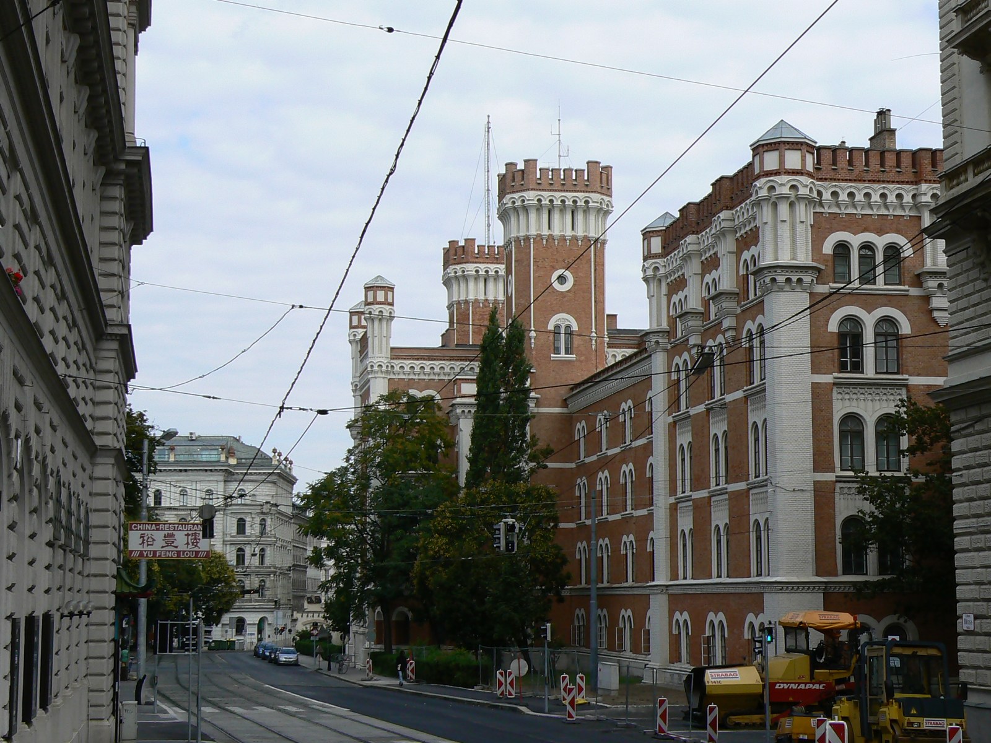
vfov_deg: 22.6
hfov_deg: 29.8
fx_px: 1861
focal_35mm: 65
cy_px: 372
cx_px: 496
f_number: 5.6
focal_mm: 9.1
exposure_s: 1/500
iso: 80
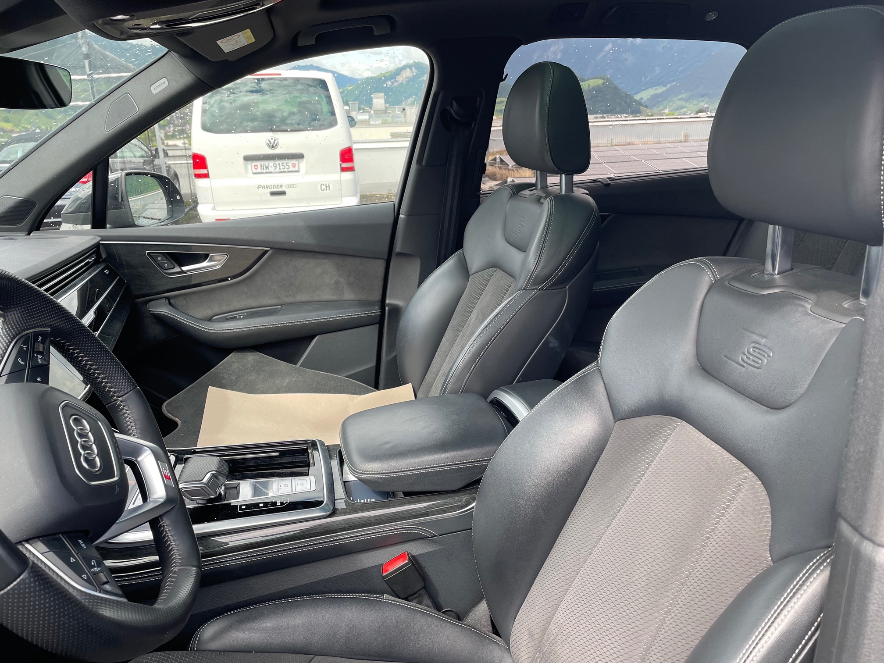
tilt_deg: -16.6
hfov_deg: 67.3
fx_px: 664
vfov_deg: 53.1
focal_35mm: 26
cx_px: 442
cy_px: 332
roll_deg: +2.2
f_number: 1.6
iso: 32
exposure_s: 1/327
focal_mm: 4.2
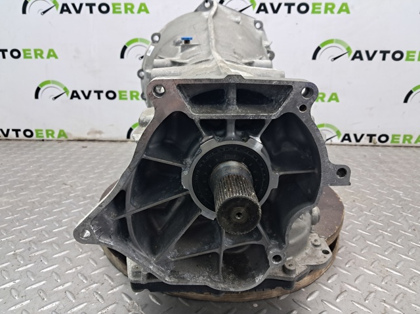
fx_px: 327
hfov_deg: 65.4
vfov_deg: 51.3
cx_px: 210
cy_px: 157
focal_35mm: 27
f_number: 1.8
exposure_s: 1/50
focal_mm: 4
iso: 160
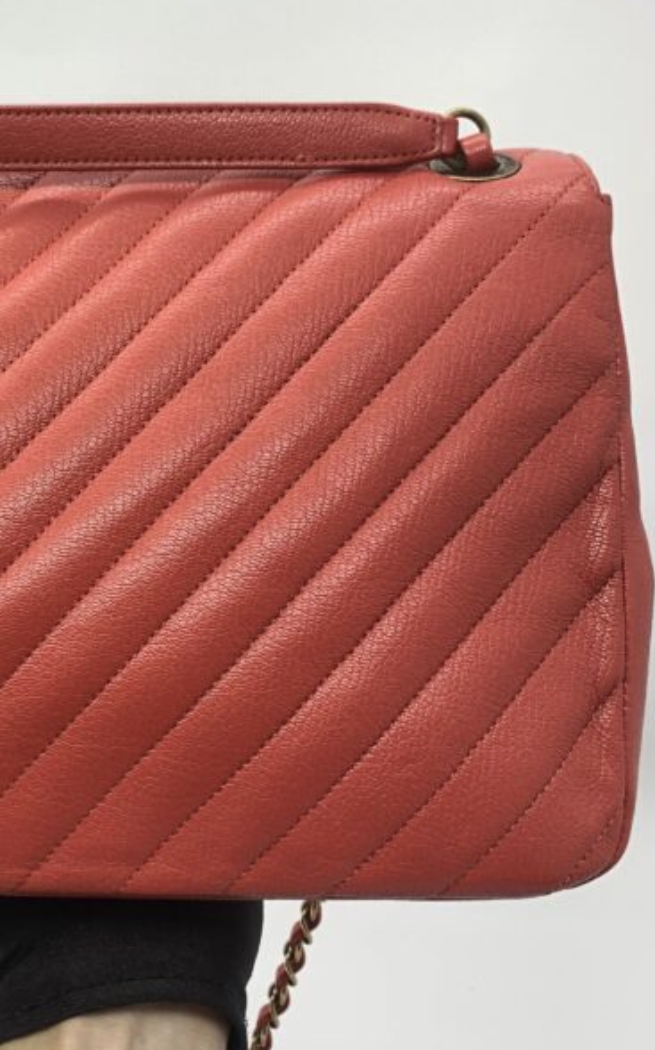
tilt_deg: -24.0
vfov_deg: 41.8
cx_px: 29
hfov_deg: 25.7
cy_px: 520
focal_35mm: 48
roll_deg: +3.5
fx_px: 1372
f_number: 1.8
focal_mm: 4.25
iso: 64
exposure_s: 1/100
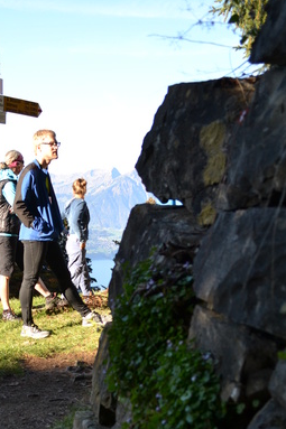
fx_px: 632
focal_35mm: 53
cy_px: 296
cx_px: 25
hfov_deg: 24.7
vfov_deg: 37.0
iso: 400
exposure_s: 1/800
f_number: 4
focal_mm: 18
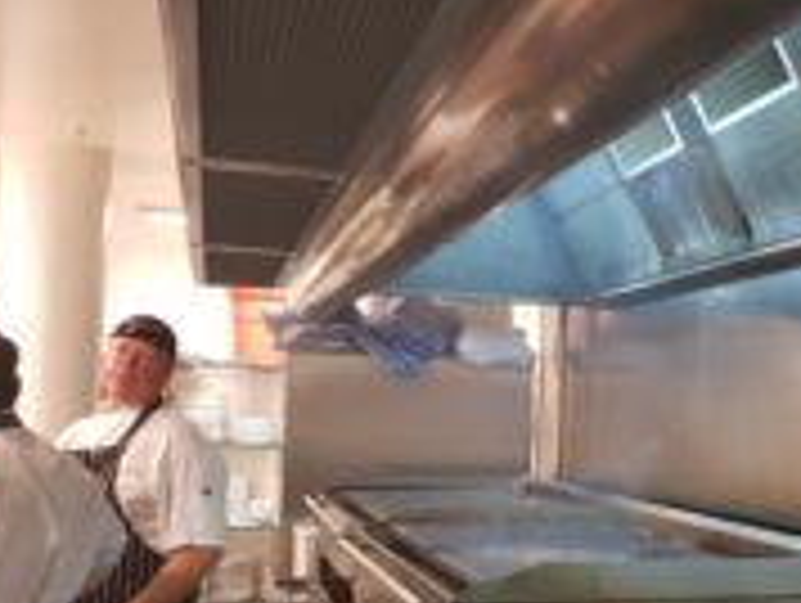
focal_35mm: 51
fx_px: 1182
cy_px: 367
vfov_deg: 28.5
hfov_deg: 36.1
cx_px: 652
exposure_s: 1/50
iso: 400
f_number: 1.7
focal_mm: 4.2
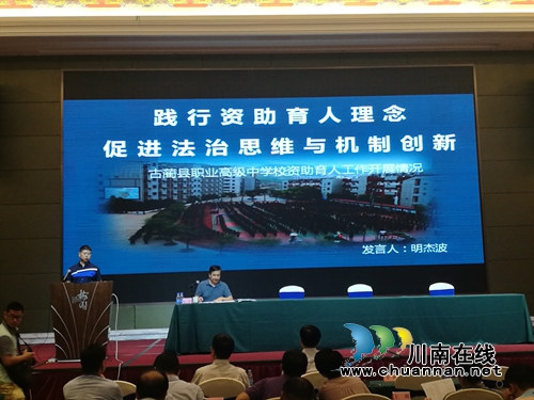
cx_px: 267
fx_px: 740
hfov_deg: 39.7
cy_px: 200
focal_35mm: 48
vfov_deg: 30.3
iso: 125
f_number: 2.2
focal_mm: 4.5
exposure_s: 1/50
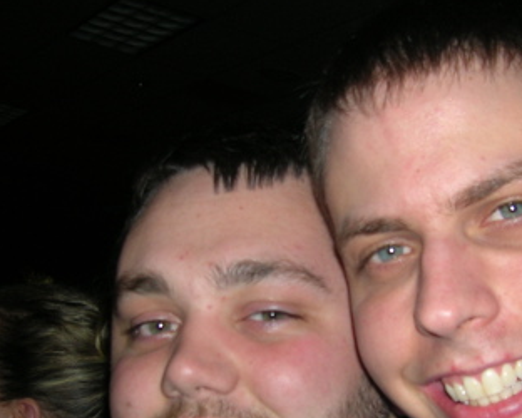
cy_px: 298
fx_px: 1051
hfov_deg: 27.8
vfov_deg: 22.4
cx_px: 318
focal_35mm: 68
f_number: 2.9
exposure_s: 1/60.1
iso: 50
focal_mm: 5.7
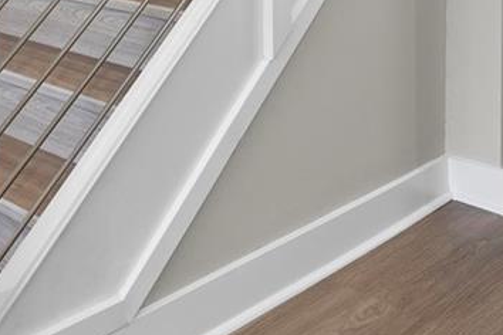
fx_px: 768
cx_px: -99
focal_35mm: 55
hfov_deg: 30.7
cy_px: -73
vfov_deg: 22.6
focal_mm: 19
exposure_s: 1/80
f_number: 8
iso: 320
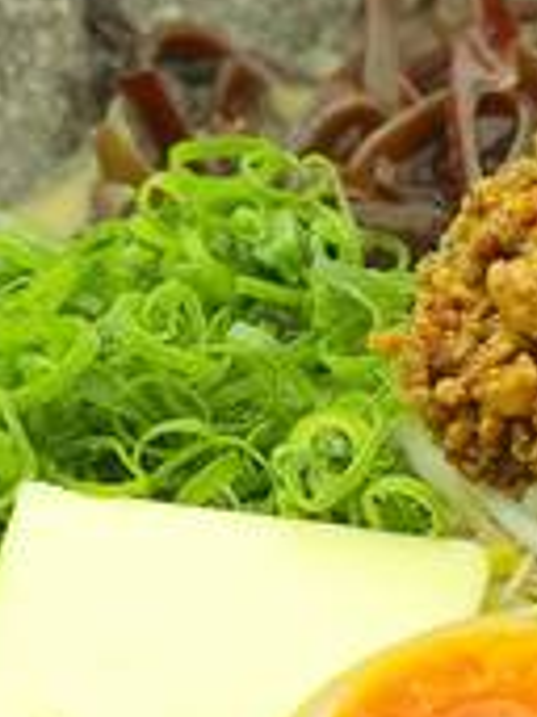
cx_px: 736
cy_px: 453
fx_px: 9793
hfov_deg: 3.1
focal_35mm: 473
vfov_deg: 4.2
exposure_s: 1/200
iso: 400
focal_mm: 85
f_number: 5.6
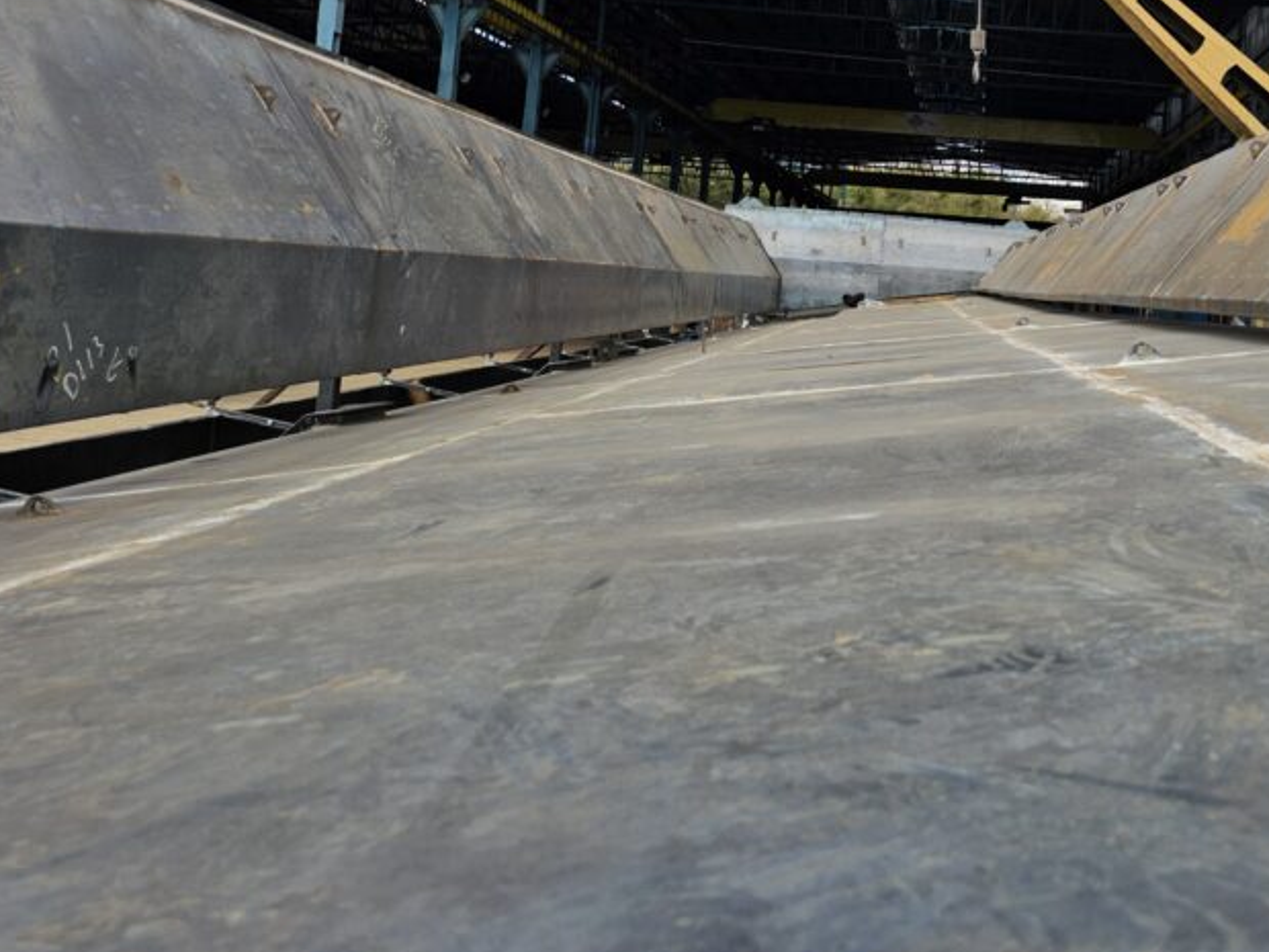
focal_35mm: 38
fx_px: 1393
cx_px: 966
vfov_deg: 36.5
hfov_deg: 47.0
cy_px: 197
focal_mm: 6.3
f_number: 1.7
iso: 12
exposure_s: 1/554
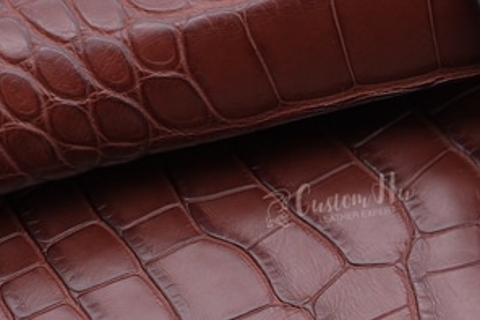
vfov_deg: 7.9
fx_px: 2305
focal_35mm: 173
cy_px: 175
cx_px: 631
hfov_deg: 11.6
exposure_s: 1/120
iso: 250
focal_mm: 33
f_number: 3.6
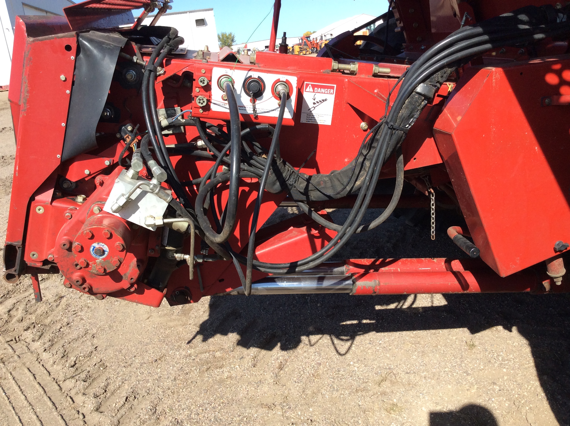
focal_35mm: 32
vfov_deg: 44.1
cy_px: 213
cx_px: 285
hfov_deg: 56.9
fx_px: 526
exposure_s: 1/923
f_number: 2.4
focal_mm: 3.3
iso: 32
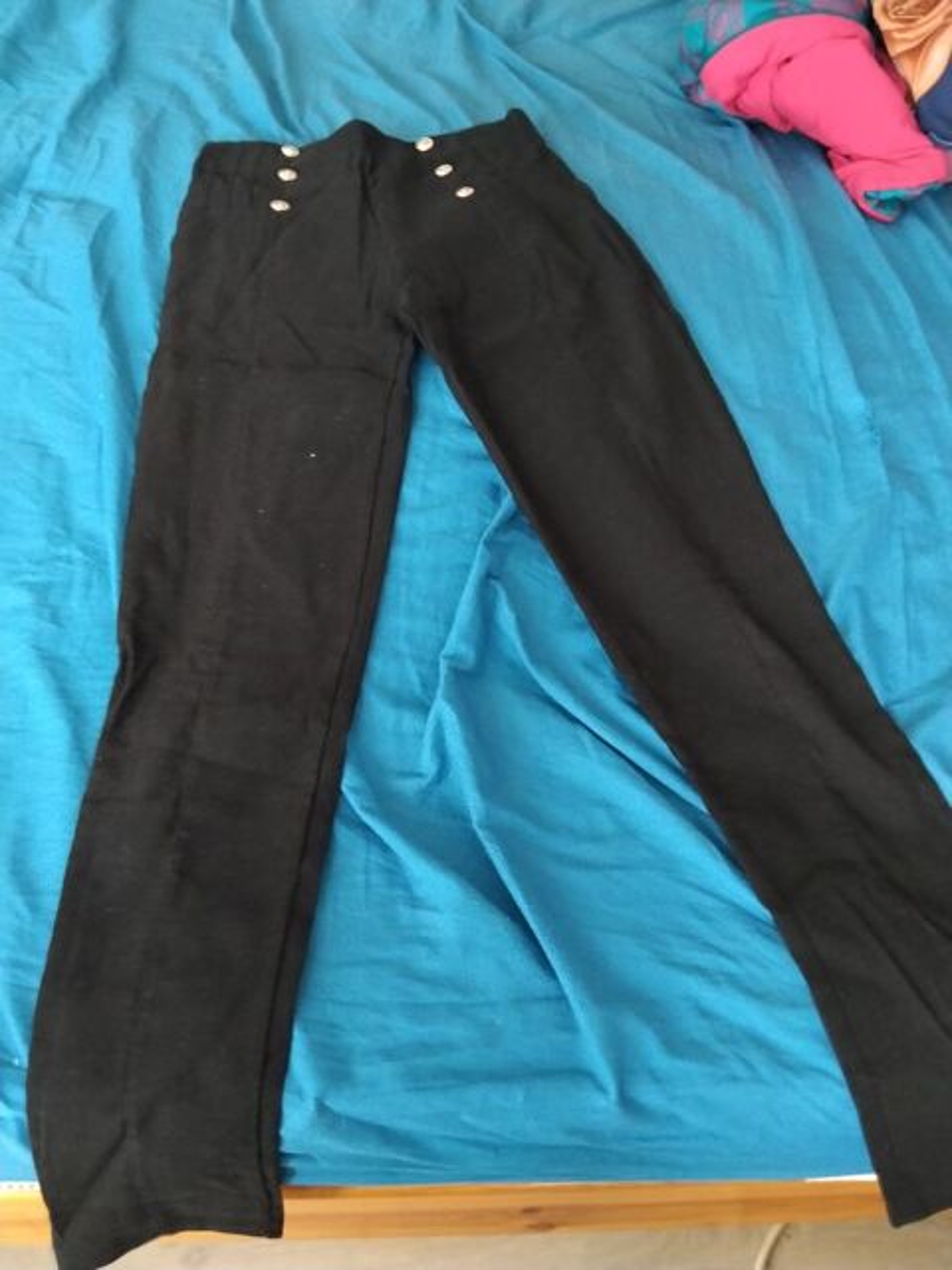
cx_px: 476
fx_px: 1063
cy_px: 635
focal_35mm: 29
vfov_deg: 61.7
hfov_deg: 48.2
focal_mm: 3.96
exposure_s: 1/25
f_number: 1.8
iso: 800
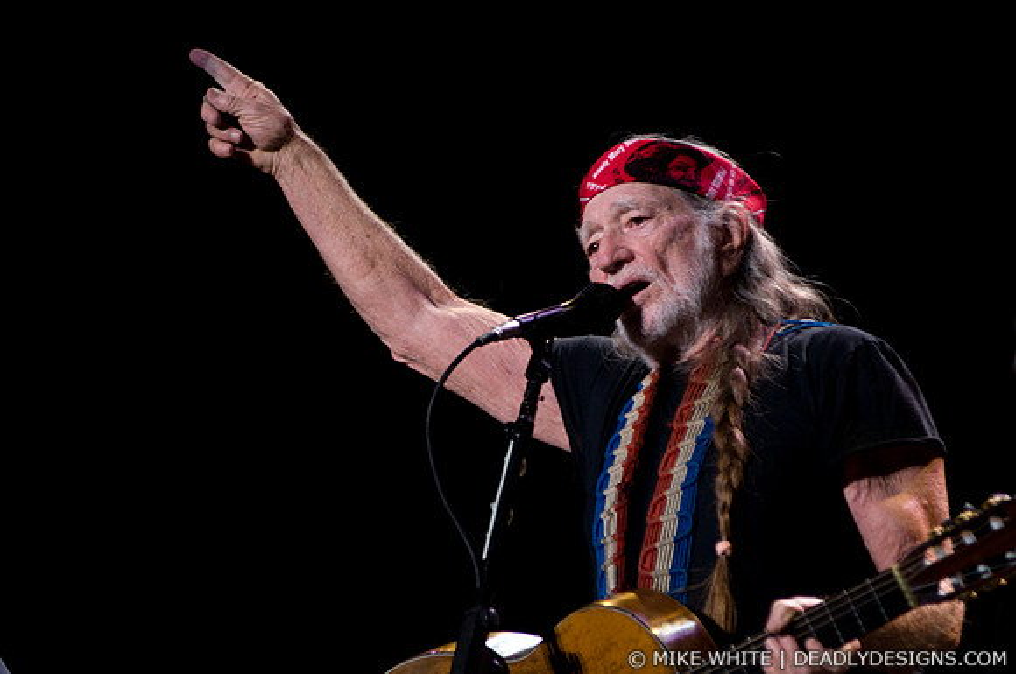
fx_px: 8455
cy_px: 337
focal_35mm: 300
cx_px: 508
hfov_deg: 6.9
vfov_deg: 4.6
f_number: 3.2
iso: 800
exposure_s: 1/320
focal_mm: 200
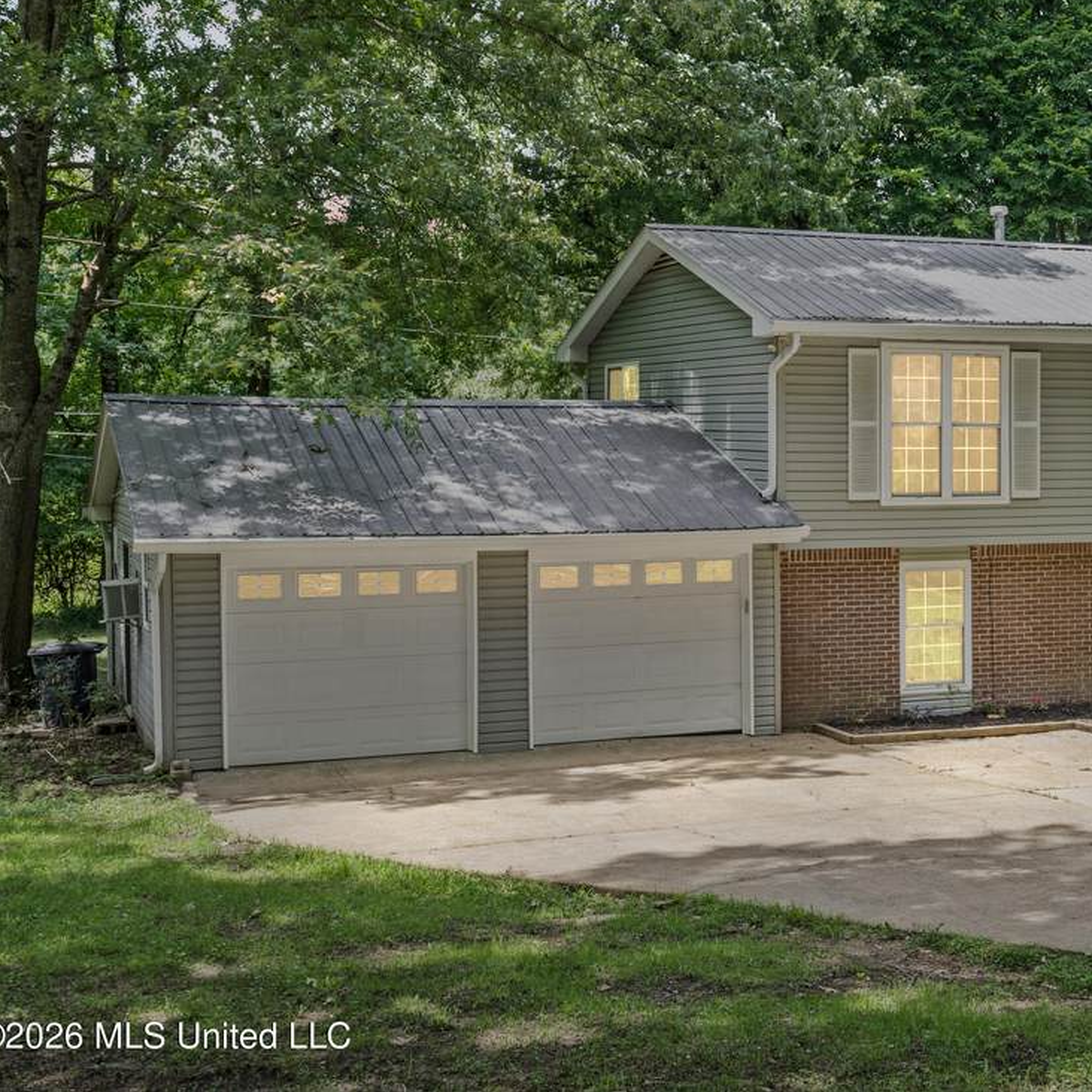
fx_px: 1856
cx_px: 929
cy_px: 456
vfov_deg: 32.7
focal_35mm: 52
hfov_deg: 31.6
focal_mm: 35
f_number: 9.5
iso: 800
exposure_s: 1/90
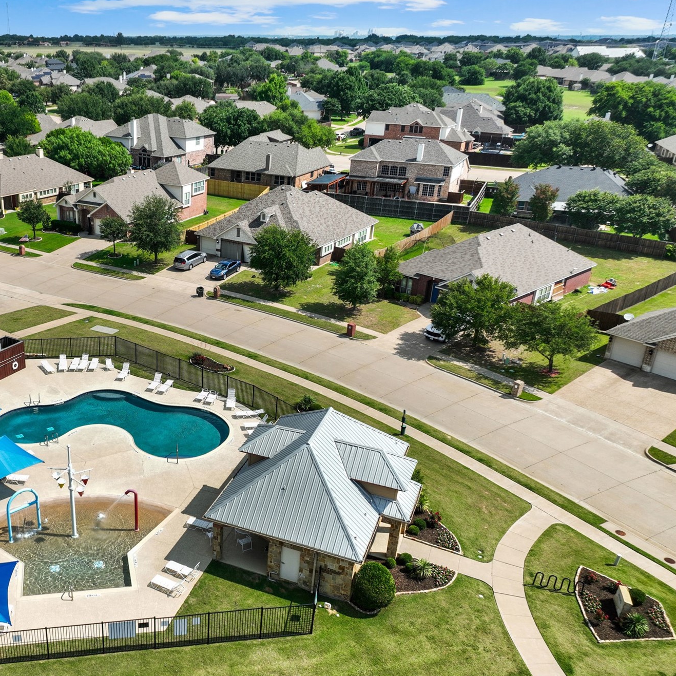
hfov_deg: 47.7
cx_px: 163
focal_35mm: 33
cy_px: 379
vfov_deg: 49.6
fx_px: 729
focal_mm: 12.29
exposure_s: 1/1600
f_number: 2.8
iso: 100
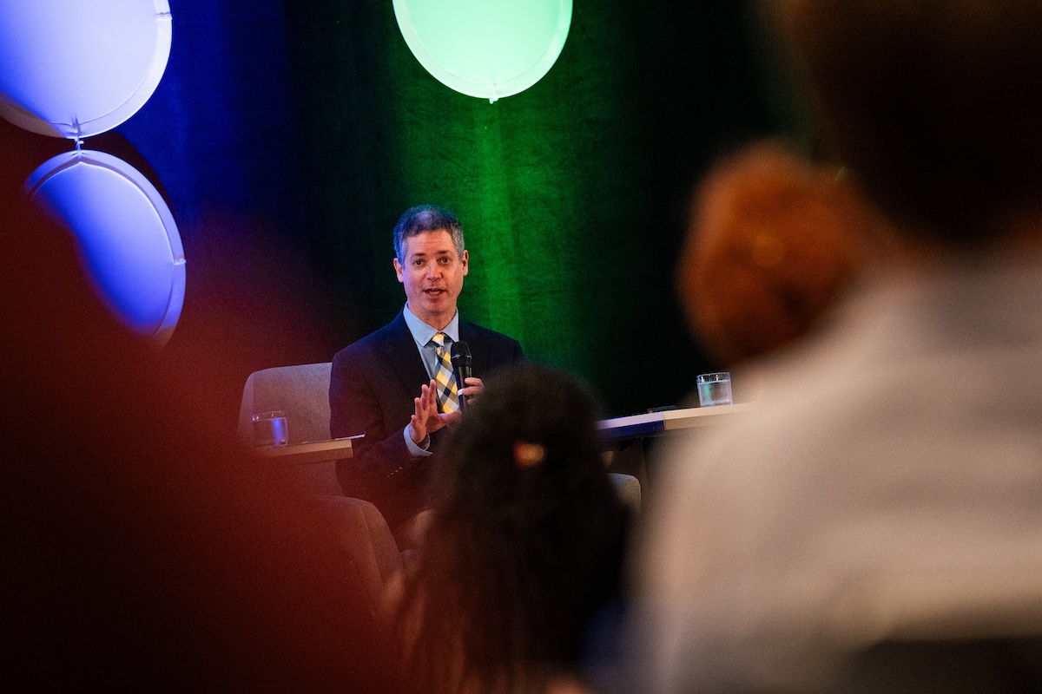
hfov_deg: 8.9
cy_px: 347
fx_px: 6715
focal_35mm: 232
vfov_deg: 5.9
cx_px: 521
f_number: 2.8
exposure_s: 1/400
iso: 3200
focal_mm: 155
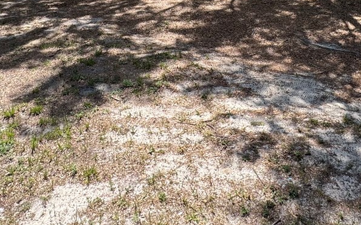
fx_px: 393
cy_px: -72
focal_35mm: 40
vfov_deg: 26.7
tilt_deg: -4.6
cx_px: 194
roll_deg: -2.0
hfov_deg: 49.2
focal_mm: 2.22
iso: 40
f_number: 2.2
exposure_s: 1/397
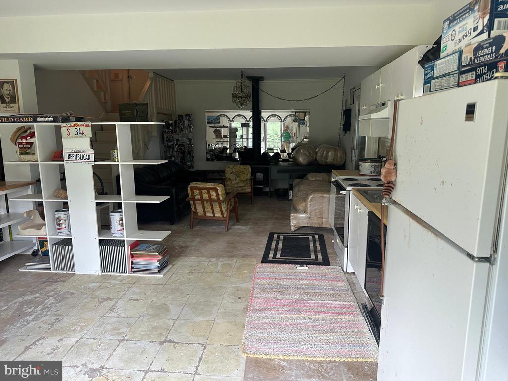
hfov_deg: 71.6
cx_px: 254
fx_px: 352
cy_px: 190
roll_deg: -0.1
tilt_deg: -8.7
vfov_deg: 56.8
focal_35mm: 24
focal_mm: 6.86
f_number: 1.78
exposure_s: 1/121
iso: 125
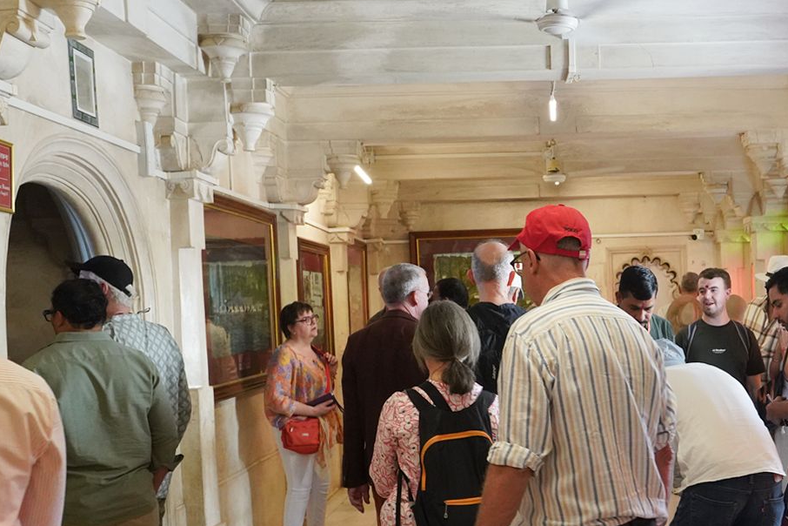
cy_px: 358
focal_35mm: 53
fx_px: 1160
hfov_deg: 36.3
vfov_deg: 25.4
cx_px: 631
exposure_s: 1/80
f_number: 5.6
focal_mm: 24
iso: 3200
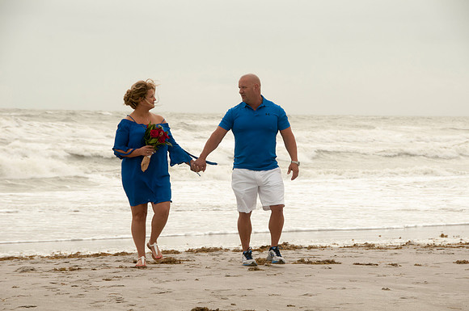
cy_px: 156
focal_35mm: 142
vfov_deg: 9.6
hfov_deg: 14.4
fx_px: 1854
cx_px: 234
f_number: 9
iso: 100
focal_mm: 95
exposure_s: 1/250
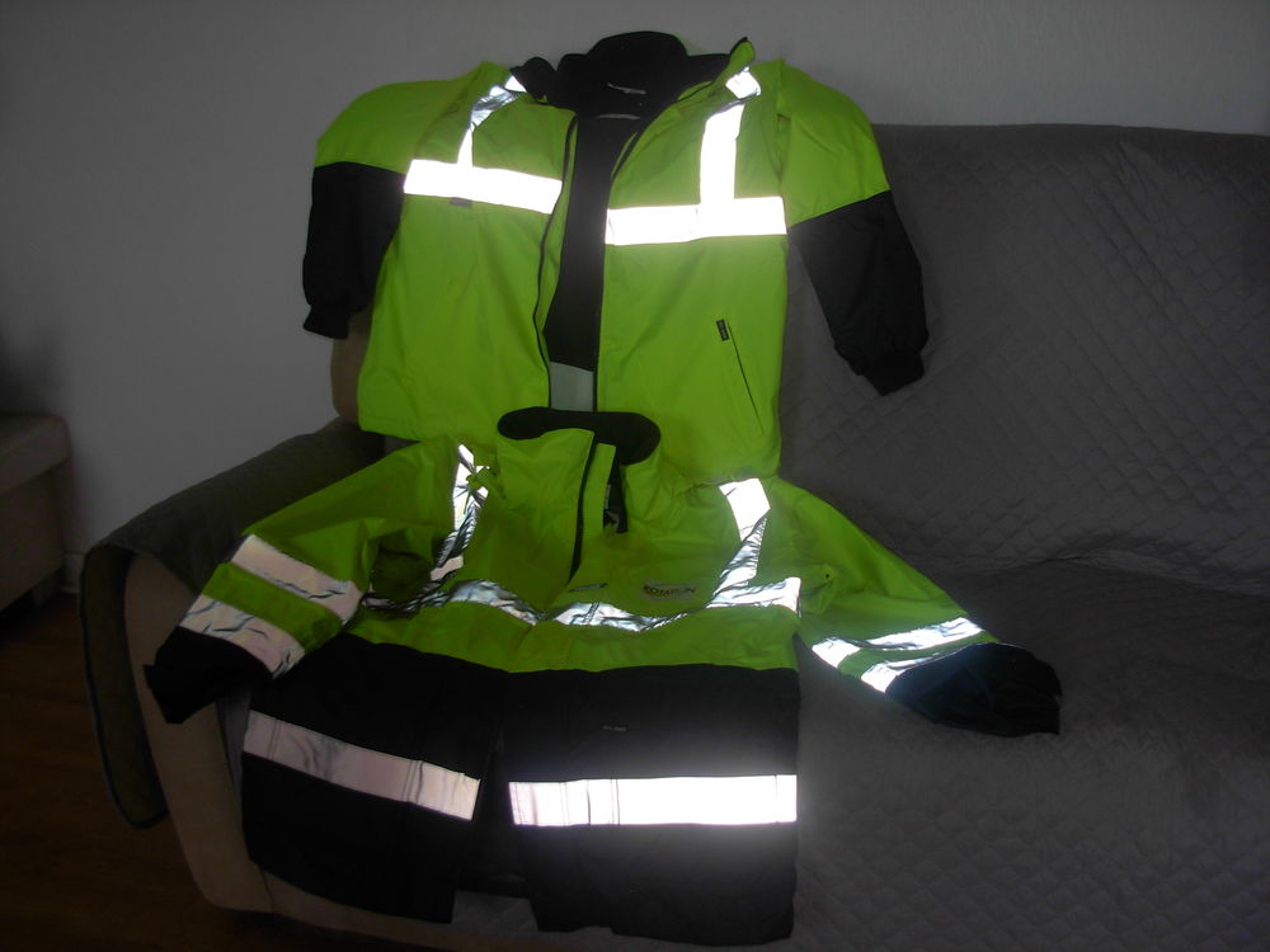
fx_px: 1394
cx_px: 635
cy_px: 476
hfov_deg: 49.0
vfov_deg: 37.7
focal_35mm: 38
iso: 79
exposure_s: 1/22.6
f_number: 2.9
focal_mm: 6.3
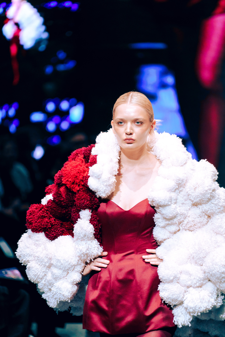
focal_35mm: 150
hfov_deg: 9.1
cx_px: 112
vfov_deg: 13.7
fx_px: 1406
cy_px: 168
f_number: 2.8
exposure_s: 1/320
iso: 1000
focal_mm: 150
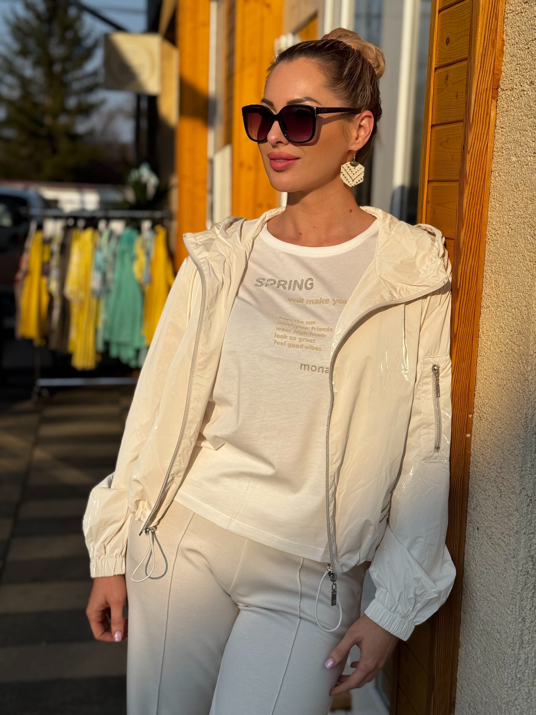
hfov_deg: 30.3
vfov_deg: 39.7
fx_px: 991
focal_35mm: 48
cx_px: 268
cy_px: 358
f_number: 1.78
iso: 64
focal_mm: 6.76
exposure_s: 1/6410
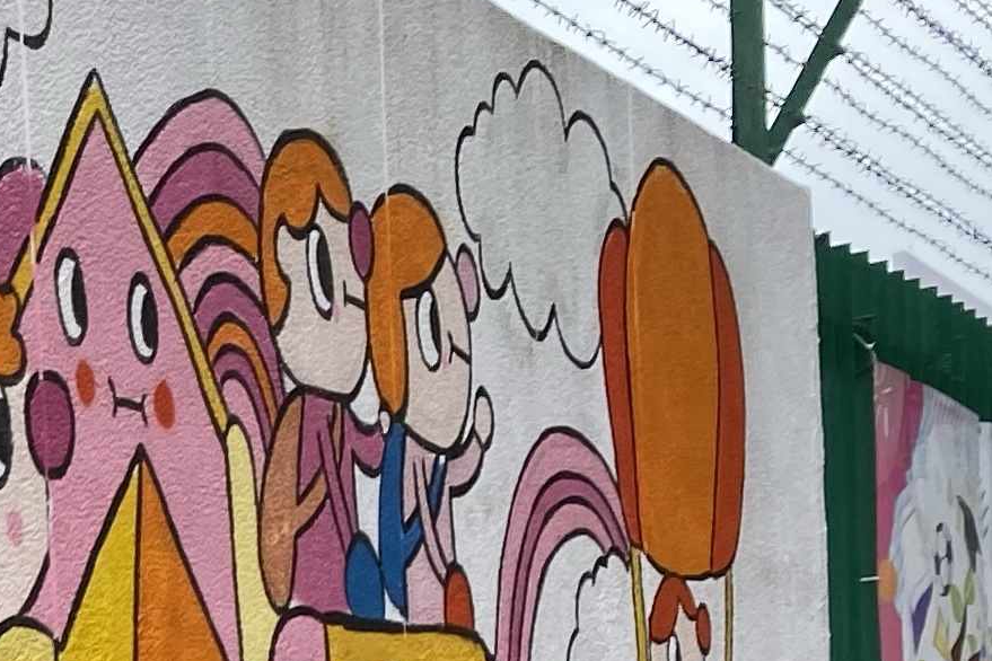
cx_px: -1152
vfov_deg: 10.2
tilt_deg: -1.4
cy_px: 1317
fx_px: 3417
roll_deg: +3.7
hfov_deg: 13.5
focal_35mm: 124
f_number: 1.8
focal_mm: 4.25
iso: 32
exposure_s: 1/217
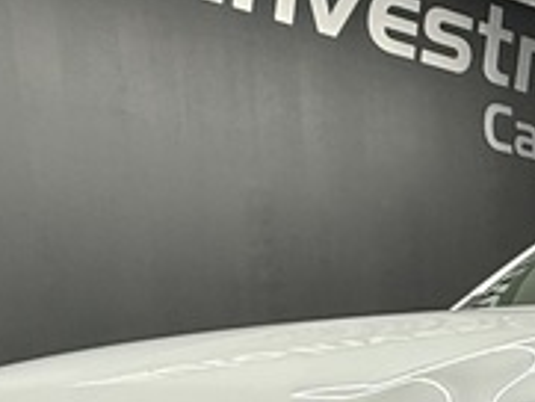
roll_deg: -0.8
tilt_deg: -11.8
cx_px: 665
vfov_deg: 16.2
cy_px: 689
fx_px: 1222
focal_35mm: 79
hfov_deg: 22.5
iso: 160
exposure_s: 1/99
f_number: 2.2
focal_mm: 2.22
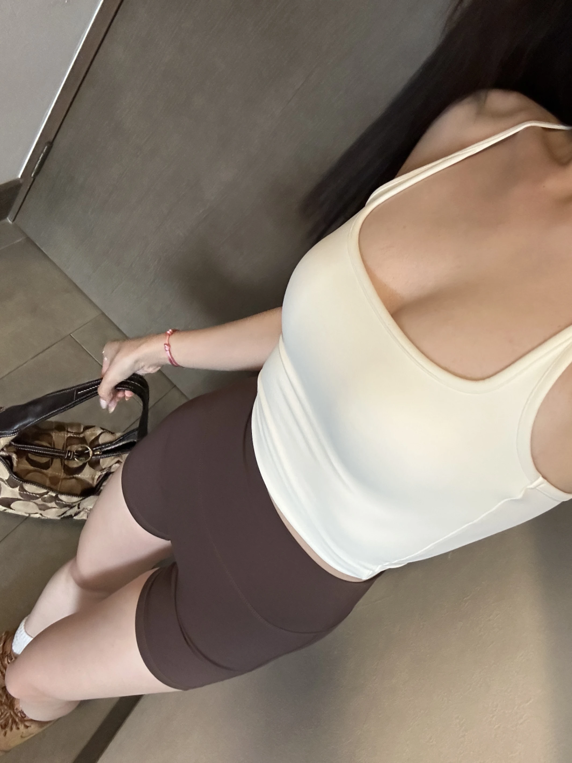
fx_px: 661
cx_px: 286
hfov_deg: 46.8
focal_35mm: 30
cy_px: 382
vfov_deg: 60.0
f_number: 1.9
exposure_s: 1/60
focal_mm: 2.69
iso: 320
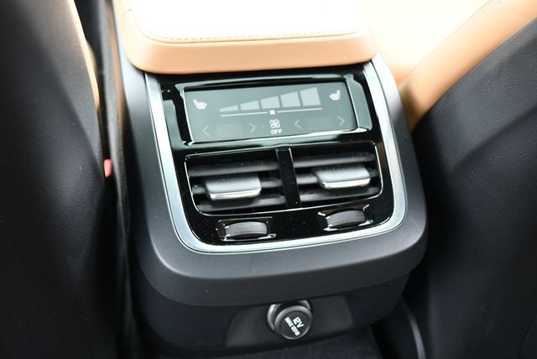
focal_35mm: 44
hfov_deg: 44.5
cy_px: 180
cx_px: 268
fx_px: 657
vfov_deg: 30.6
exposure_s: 1/200
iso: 800
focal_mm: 22
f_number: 4
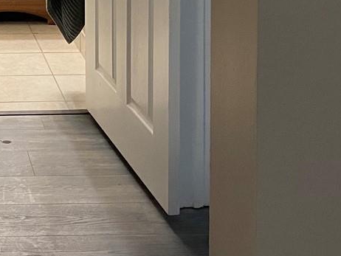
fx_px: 887
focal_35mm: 90
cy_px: -152
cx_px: -80
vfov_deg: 15.0
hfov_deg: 20.2
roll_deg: +0.0
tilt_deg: -5.3
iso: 200
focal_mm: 4.25
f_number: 1.8
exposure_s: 1/60
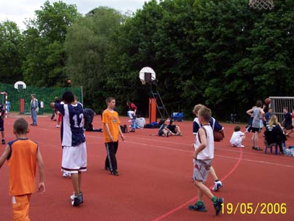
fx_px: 357
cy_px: 117
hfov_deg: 44.7
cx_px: 142
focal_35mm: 42
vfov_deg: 34.4
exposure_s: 1/350
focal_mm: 8
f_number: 4.8
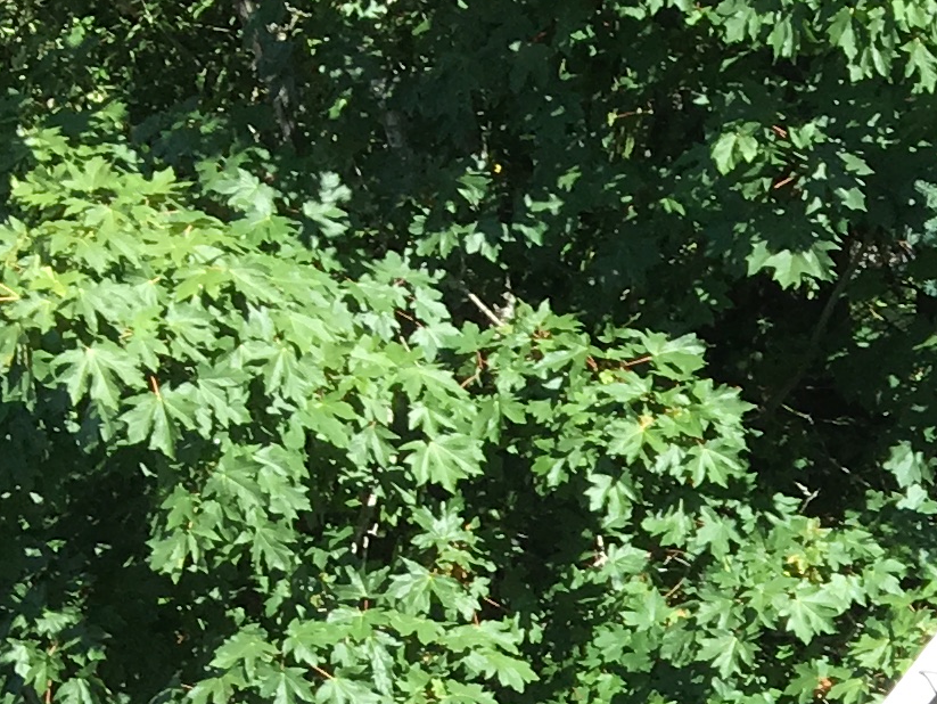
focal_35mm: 142
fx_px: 3845
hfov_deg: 12.2
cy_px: 1214
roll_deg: -6.0
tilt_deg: -25.1
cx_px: 1894
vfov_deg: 10.0
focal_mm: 4.15
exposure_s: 1/463
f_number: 2.2
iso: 25
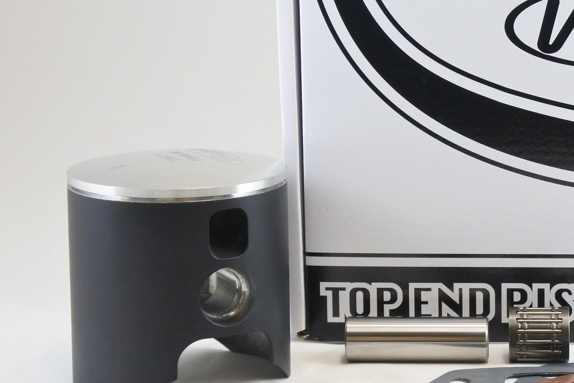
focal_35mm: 113
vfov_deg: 12.1
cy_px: 232
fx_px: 1802
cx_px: 464
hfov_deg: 17.9
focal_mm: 24.4
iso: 800
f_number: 5.3
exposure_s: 1/100
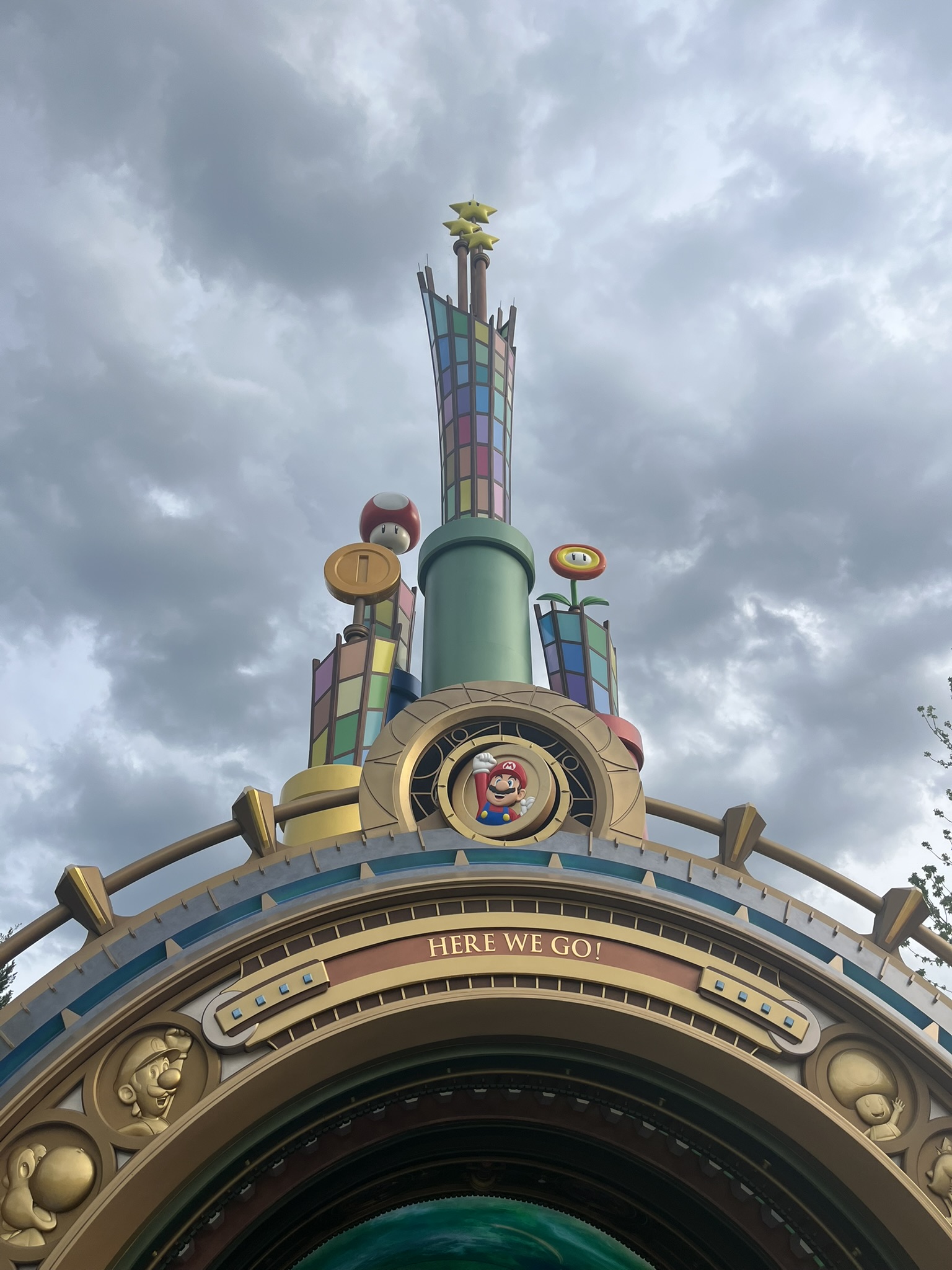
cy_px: 635
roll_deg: +2.9
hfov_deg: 53.1
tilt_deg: +41.2
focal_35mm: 26
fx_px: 953
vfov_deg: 67.3
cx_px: 476
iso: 50
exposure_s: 1/1832
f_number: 1.6
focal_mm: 5.1
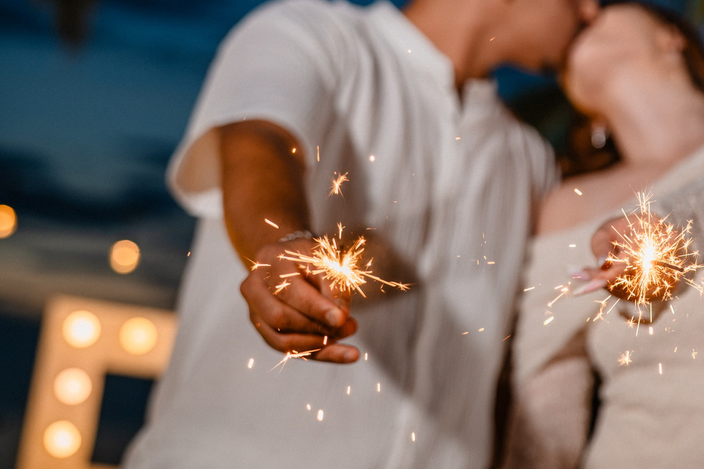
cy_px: 151
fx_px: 1447
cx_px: 488
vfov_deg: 18.4
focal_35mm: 74
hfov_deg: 27.1
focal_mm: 50
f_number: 2.5
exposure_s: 1/250
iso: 800
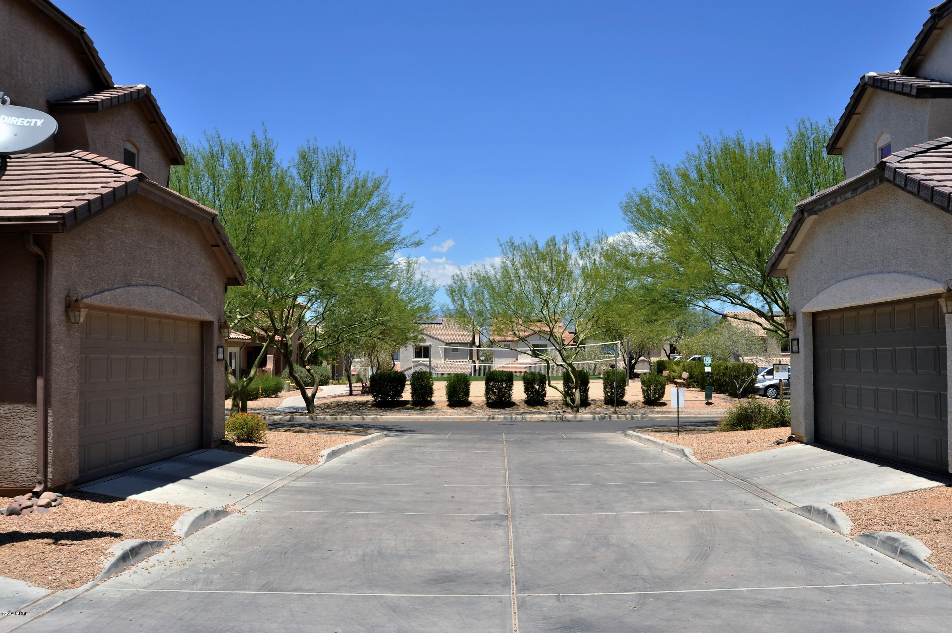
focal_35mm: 35
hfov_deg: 54.5
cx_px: 476
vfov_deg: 37.8
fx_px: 925
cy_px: 316
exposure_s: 1/320
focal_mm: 35
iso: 320
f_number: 13
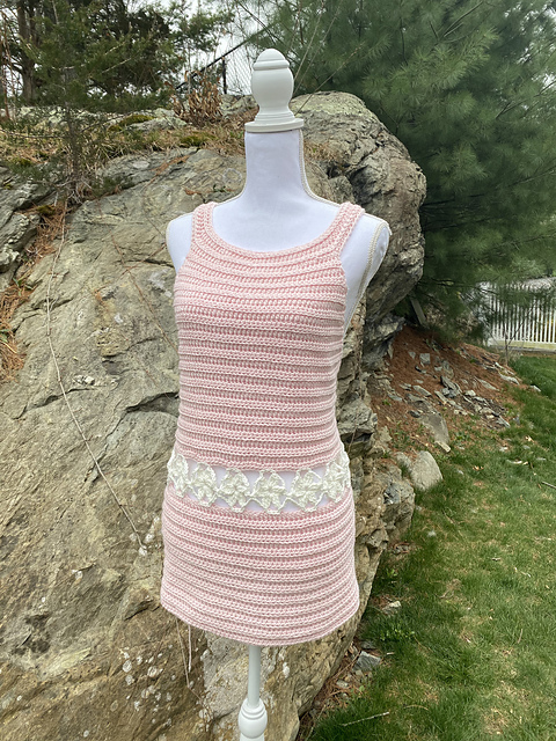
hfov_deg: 53.1
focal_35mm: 26
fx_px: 557
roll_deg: +3.4
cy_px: 370
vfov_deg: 67.3
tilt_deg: -12.4
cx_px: 278
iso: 32
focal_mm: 4.25
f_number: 1.8
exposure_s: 1/610
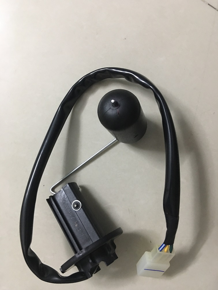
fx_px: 244
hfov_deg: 48.2
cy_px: 145
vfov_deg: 61.7
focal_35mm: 29
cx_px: 109
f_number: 2.2
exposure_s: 1/4
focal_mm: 4.15
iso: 100
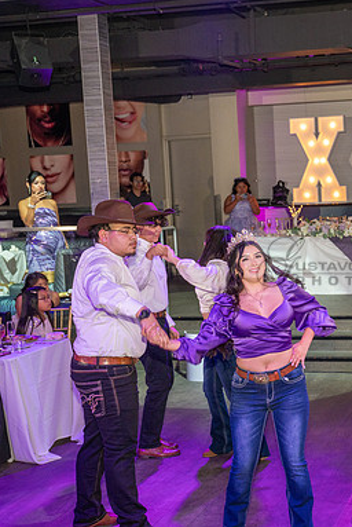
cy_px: 262
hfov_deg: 23.1
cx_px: 364
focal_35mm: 56
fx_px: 820
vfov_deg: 35.6
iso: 1000
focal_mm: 37
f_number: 4
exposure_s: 1/200
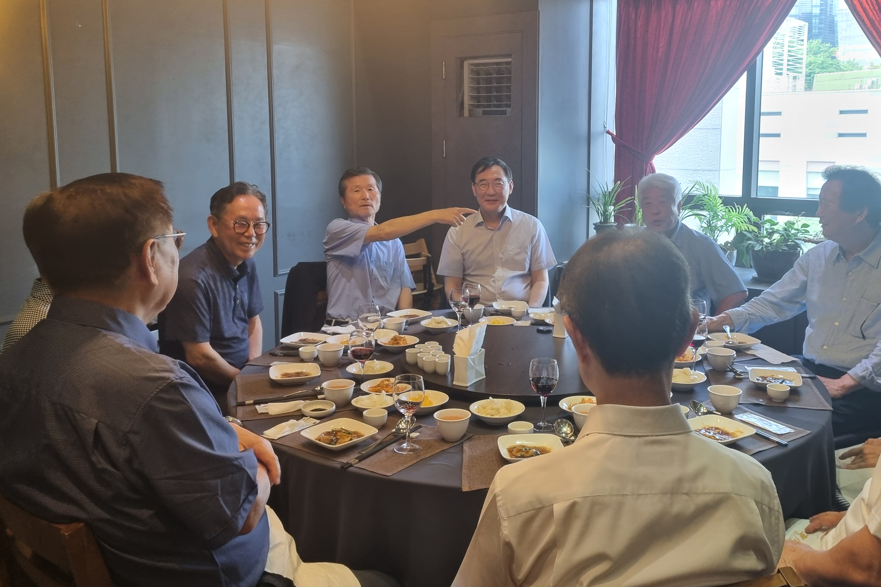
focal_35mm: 32
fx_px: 783
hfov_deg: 58.5
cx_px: 496
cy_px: 228
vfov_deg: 40.9
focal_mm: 5.4
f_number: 1.8
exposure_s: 1/60
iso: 160
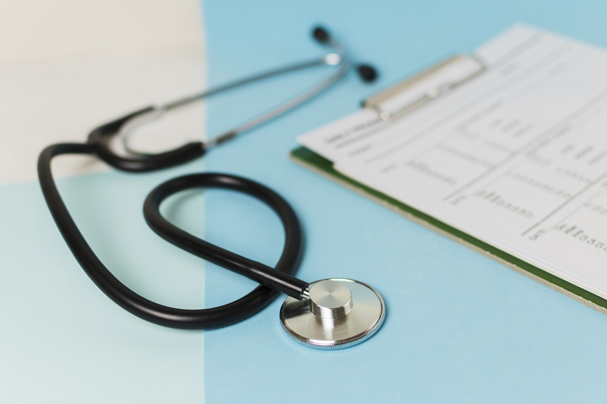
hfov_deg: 37.9
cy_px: 202
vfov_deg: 25.8
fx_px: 885
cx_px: 304
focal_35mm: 52
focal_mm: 35
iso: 200
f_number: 2.5
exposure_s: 1/160
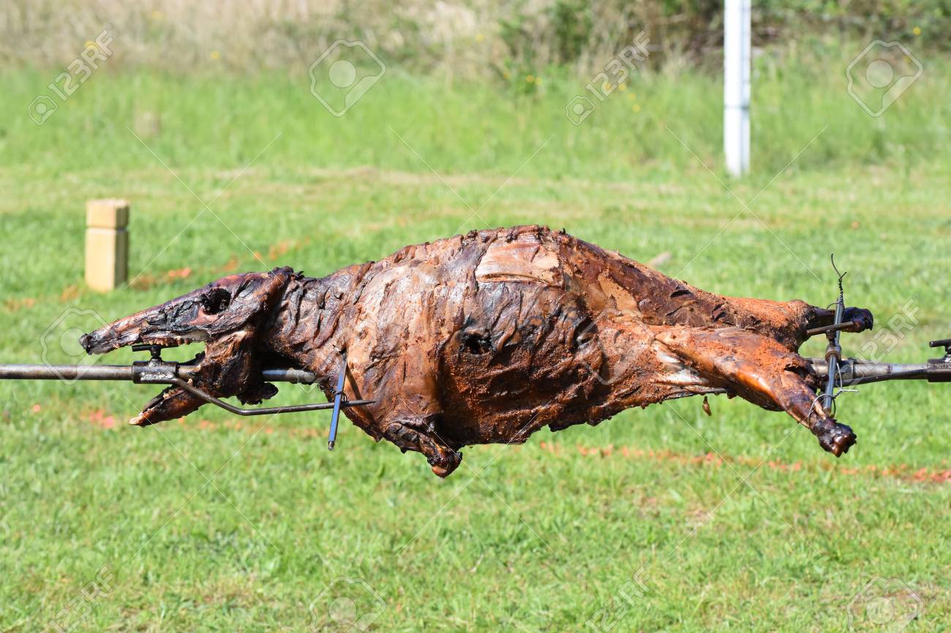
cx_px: 476
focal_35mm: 158
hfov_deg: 13.0
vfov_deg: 8.7
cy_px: 316
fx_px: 4159
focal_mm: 105
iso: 720
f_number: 8
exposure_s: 1/1000
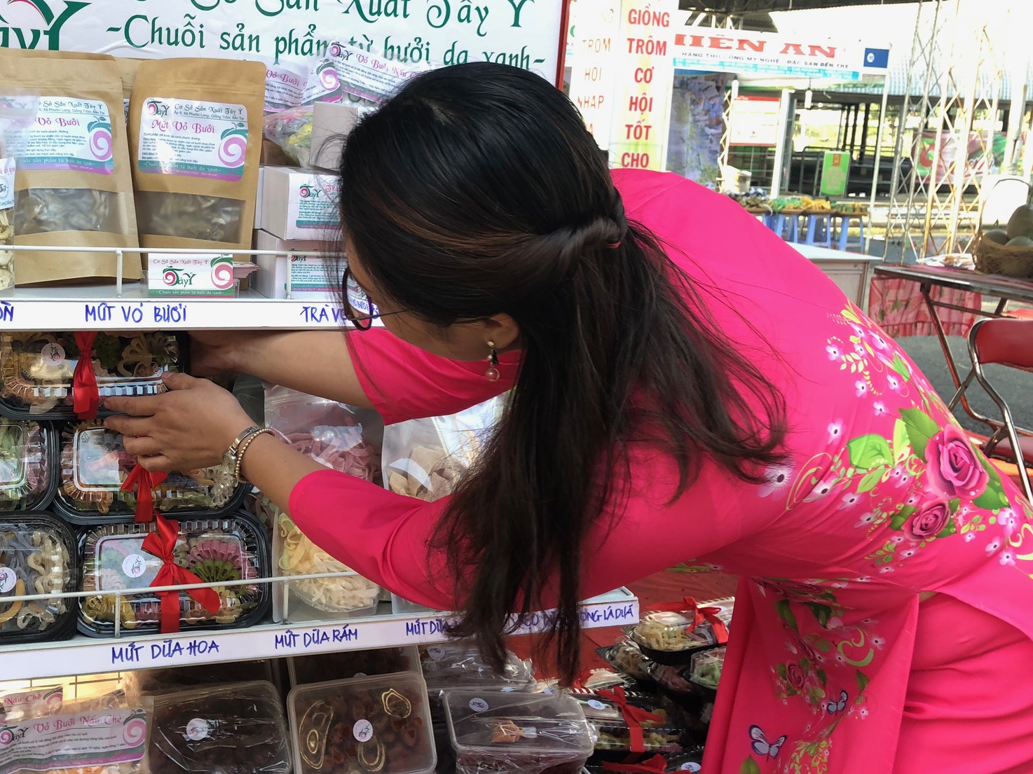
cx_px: 367
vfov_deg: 37.6
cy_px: 310
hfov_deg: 48.4
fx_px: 1134
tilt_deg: -8.1
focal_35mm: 38
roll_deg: -2.6
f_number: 1.8
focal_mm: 4
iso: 40
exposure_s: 1/100
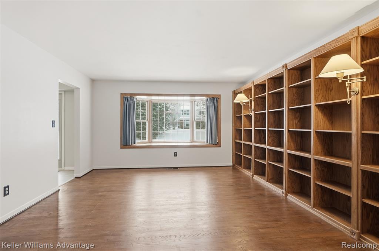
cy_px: 126
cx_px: 190
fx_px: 179
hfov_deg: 93.3
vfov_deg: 70.3
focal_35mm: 17
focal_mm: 17
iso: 2000
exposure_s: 1/1250
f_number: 8
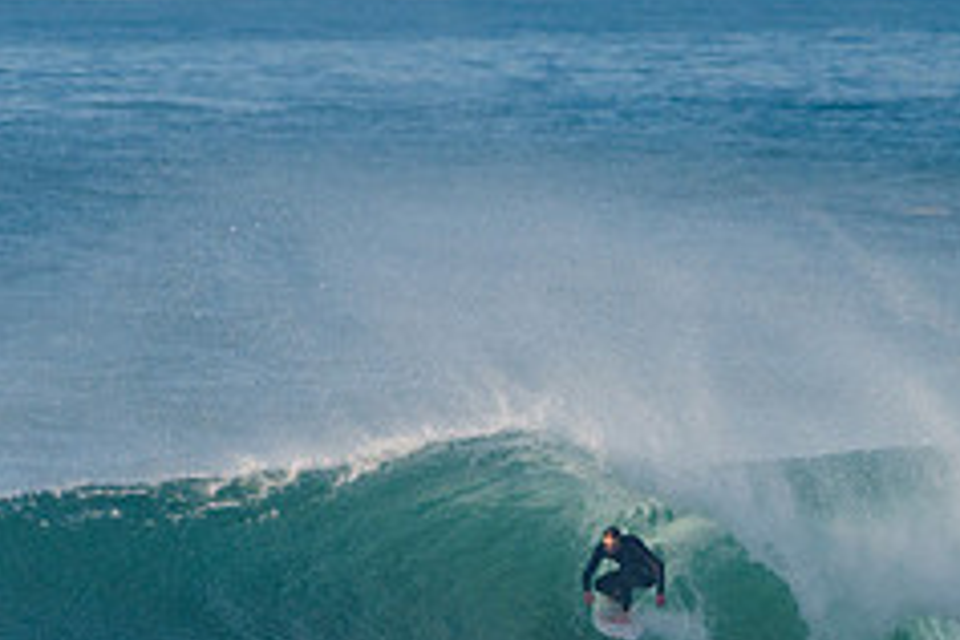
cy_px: 662
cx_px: 592
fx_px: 39890
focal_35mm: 1496
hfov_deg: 1.4
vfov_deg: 0.9
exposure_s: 1/1600
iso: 140
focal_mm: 500
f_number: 5.6
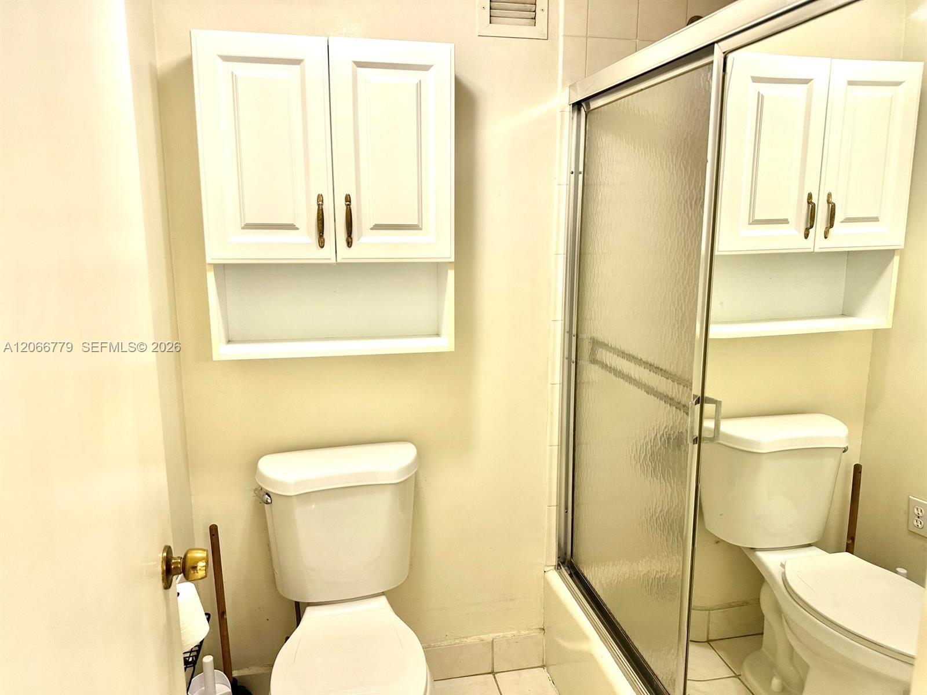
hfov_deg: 71.6
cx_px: 464
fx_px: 643
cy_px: 348
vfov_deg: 56.8
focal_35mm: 24
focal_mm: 6.86
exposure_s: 1/271
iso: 80
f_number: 1.78
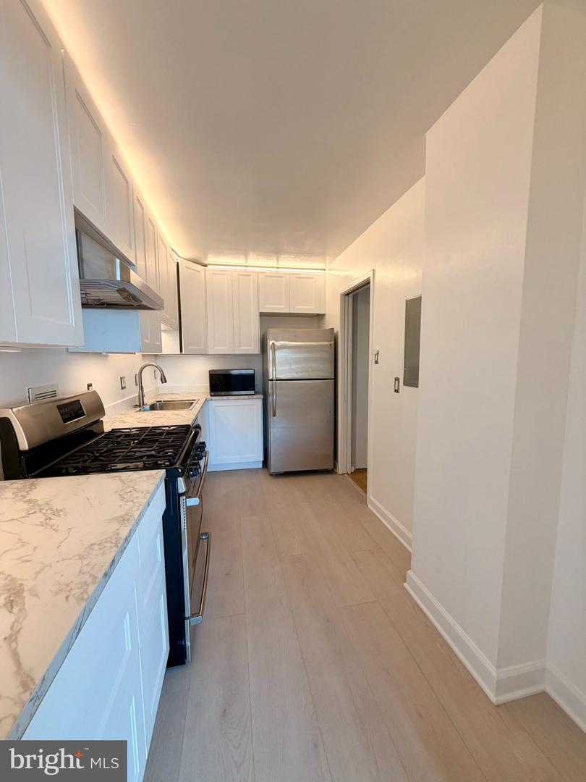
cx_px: 293
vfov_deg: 102.1
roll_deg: +0.3
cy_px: 391
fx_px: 316
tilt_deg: -6.5
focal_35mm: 14
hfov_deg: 85.7
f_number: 2.2
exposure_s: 1/111
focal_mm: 2.22
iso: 80
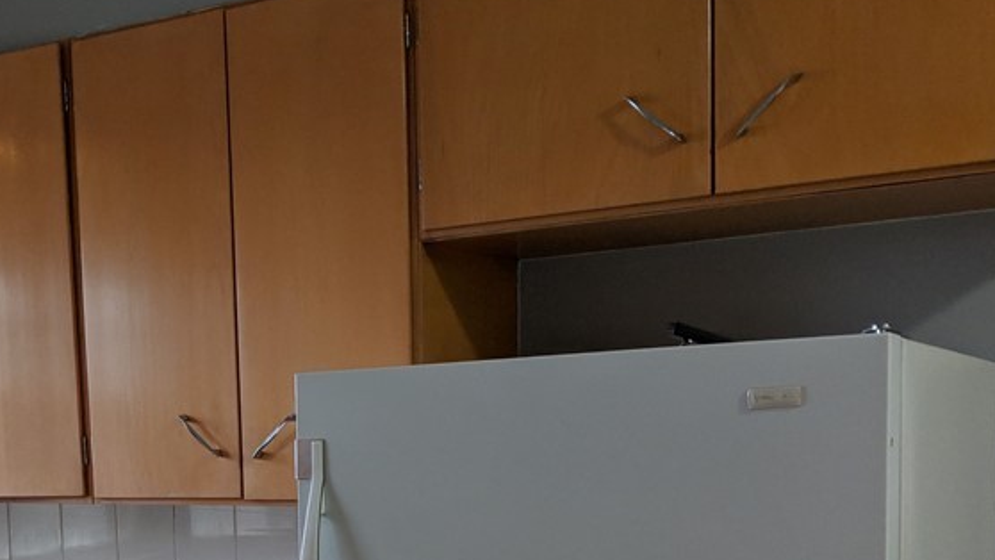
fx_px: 1425
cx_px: 301
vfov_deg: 21.4
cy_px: 572
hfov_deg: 37.9
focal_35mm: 54
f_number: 1.8
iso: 174
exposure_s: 1/125
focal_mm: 4.44
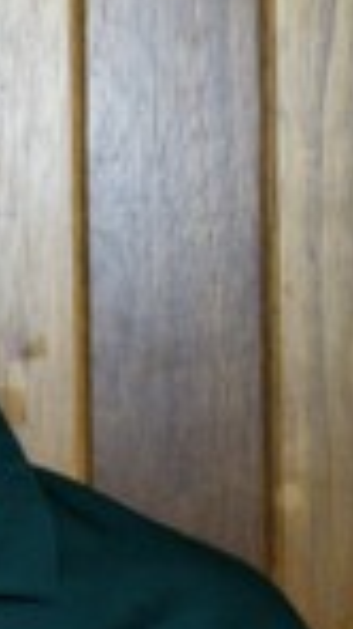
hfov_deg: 8.7
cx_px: -230
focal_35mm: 134
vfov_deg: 16.0
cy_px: 274
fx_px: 2235
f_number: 5.6
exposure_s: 1/60
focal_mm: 28
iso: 800
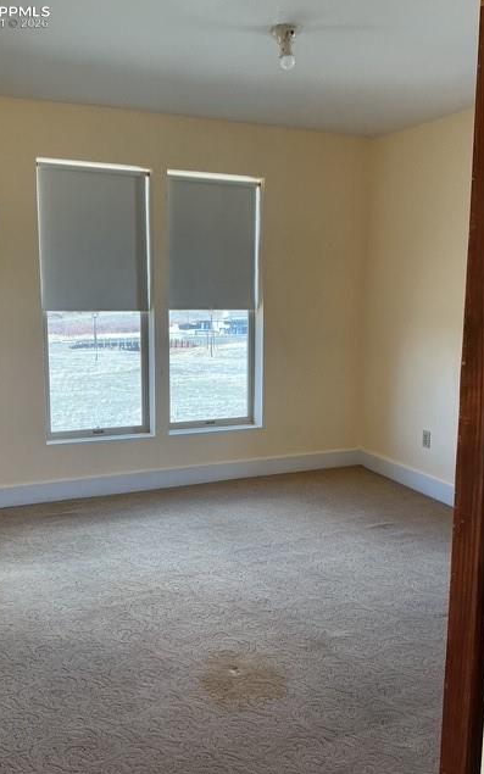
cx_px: 228
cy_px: 386
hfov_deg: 40.6
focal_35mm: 31
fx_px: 654
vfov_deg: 61.2
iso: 50
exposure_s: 1/120
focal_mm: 3
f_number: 1.8
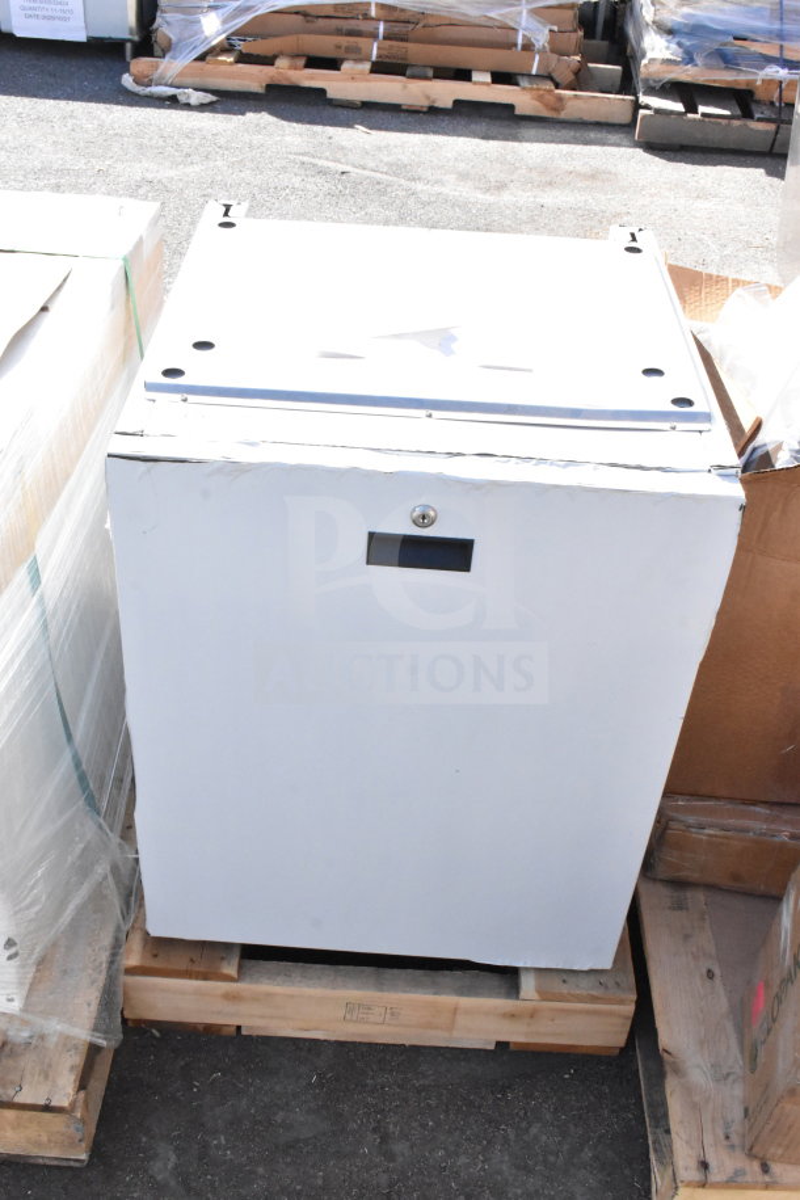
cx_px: 400
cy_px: 600
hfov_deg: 35.5
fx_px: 1250
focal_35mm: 38
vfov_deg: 51.3
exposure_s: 1/1250
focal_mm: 25
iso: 6400
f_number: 18
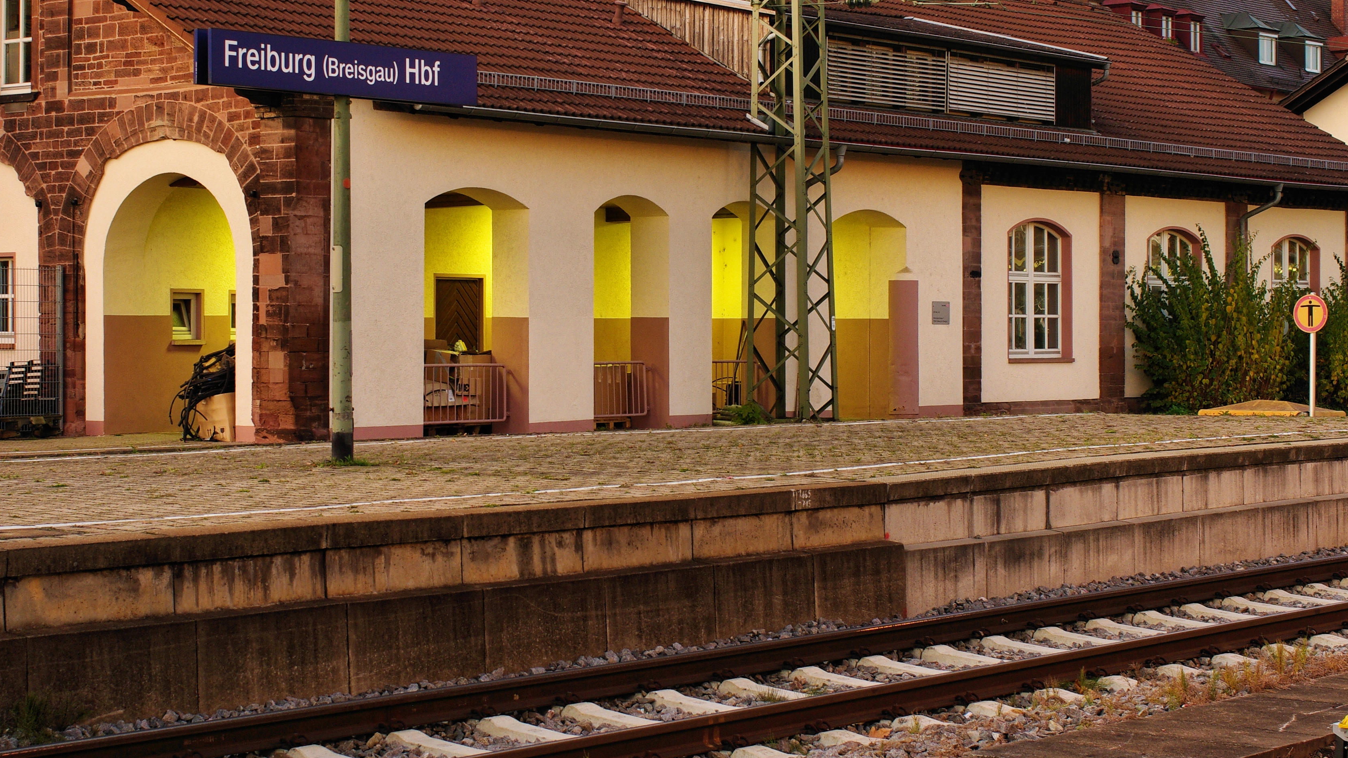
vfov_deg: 15.7
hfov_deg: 27.6
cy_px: 313
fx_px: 2743
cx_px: 543
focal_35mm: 77
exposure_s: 1
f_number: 8
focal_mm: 35
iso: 250
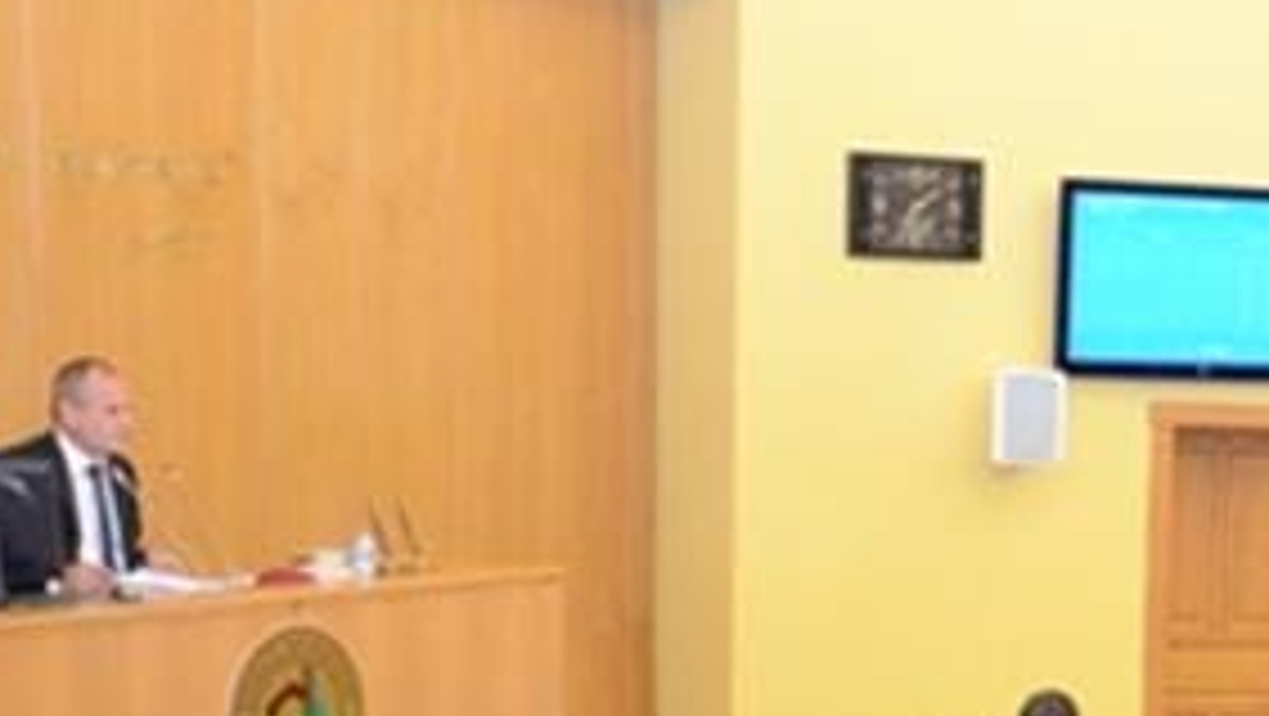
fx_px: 3147
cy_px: 932
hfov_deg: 21.2
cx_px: 1521
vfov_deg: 12.6
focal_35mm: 93
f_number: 3.8
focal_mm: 21
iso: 2000
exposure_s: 1/100
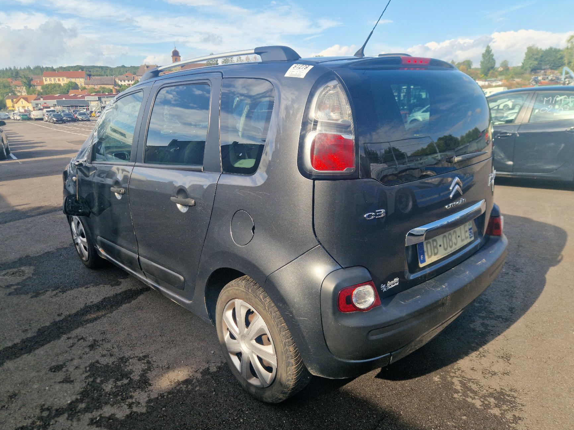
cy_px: 223
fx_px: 398
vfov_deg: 56.8
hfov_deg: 71.6
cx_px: 283
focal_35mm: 24
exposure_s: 1/714
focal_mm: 5.4
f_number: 1.8
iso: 50
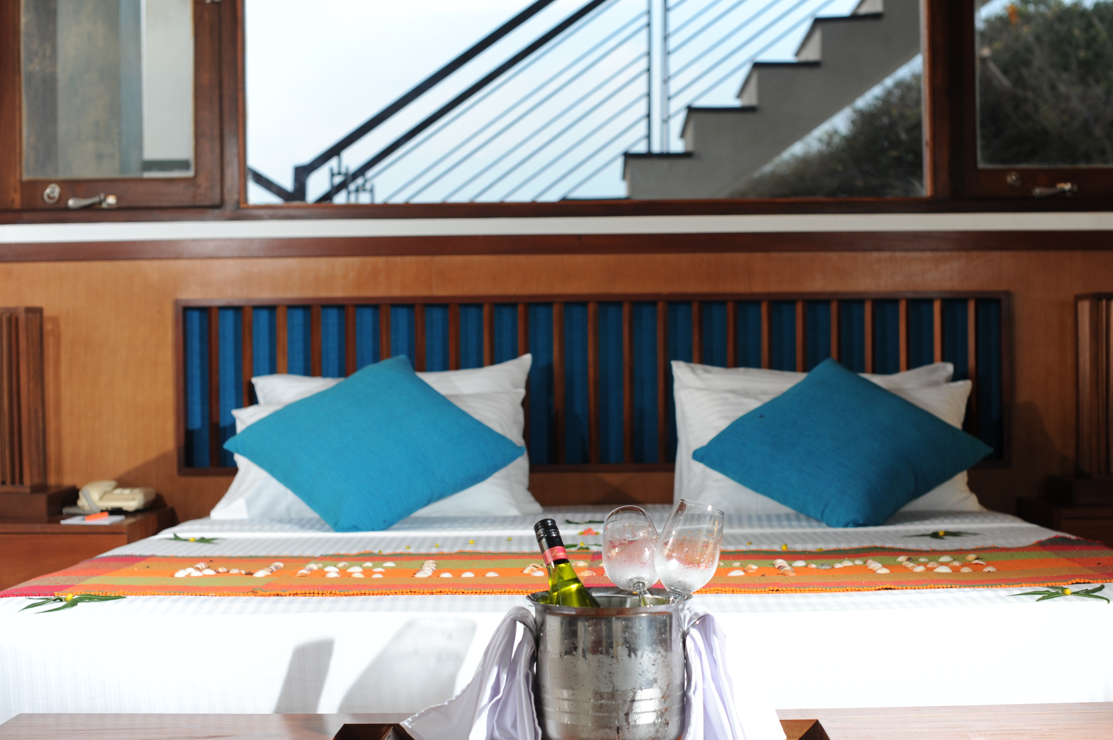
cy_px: 414
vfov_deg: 23.3
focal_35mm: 58
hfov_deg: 34.5
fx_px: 1792
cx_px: 605
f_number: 4
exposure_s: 1/160
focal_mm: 50
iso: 400
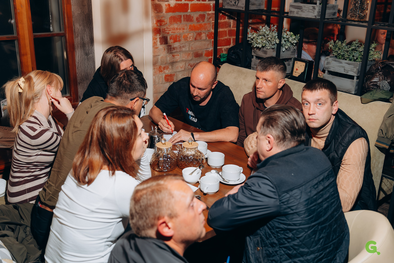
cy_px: 128
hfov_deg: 52.0
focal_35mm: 37
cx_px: 204
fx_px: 404
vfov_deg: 36.0
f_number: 2.8
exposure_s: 1/160
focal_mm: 34
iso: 800
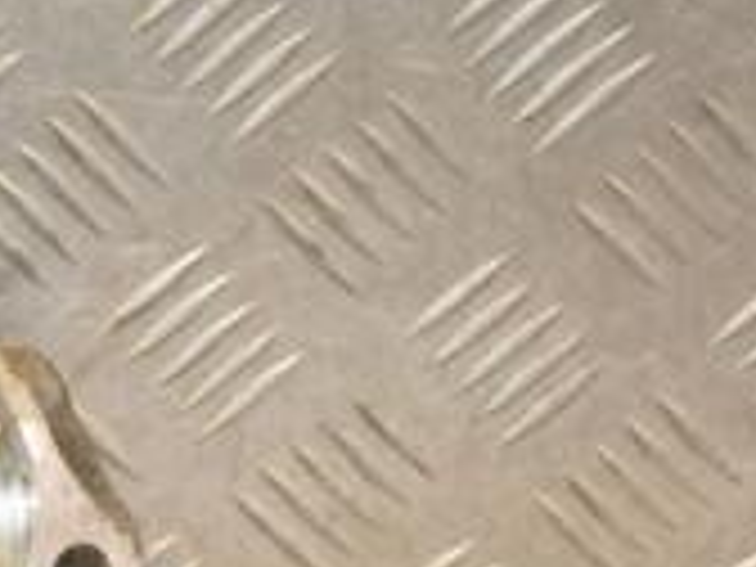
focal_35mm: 257
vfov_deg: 5.8
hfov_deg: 7.5
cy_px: 662
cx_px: -464
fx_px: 5613
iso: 800
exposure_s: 1/200
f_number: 5.6
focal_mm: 50
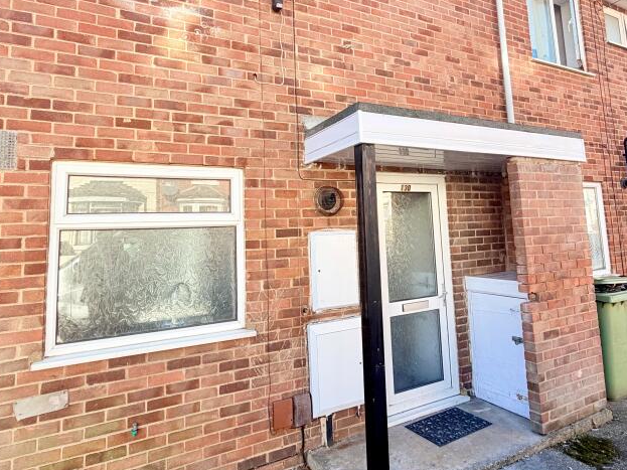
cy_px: 187
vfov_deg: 58.4
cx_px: 339
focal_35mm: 23
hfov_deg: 73.8
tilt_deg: +5.4
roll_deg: +3.1
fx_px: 417
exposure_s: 1/395
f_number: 2.2
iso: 50
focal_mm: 2.22
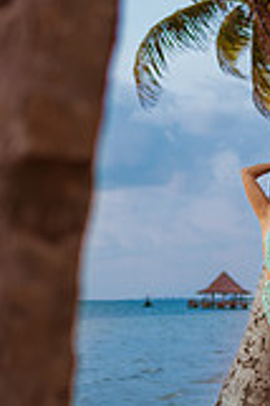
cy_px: 141
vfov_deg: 20.8
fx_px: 1105
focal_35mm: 98
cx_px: 156
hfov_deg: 13.9
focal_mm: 35
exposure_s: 1/100
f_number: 1.8
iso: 200
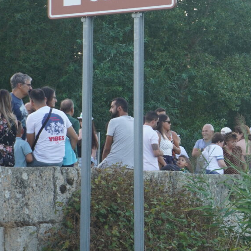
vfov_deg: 12.4
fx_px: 1156
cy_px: 85
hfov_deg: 12.2
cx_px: 267
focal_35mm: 141
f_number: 5.6
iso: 250
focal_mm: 49
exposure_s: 1/160
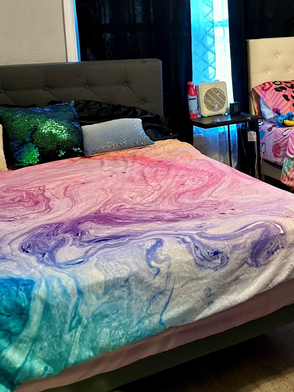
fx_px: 566
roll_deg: +0.2
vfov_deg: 37.4
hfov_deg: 27.9
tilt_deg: -7.3
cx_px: 272
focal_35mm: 50
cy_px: 105
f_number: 1.78
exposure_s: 1/60
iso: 320
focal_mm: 6.86
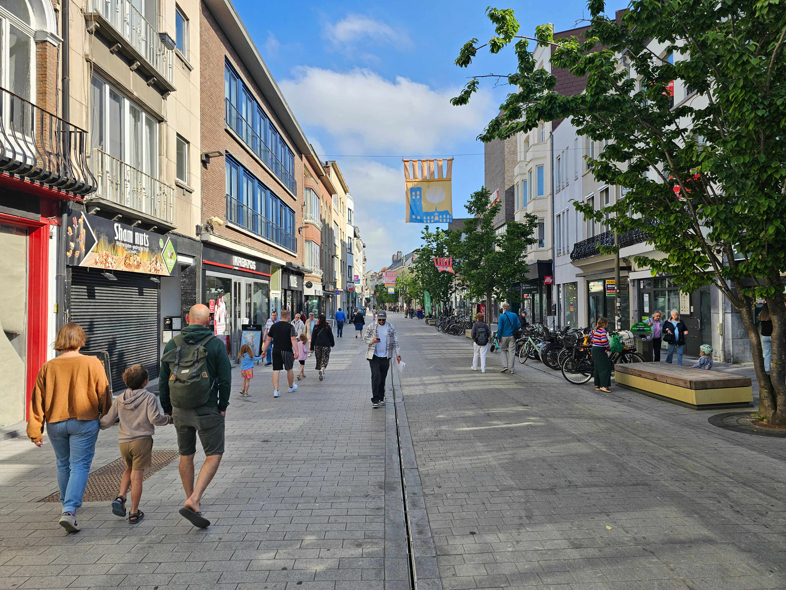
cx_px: 393
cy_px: 295
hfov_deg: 73.9
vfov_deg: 58.9
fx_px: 522
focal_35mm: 23
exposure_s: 1/479
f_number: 1.7
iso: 10
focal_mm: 6.3
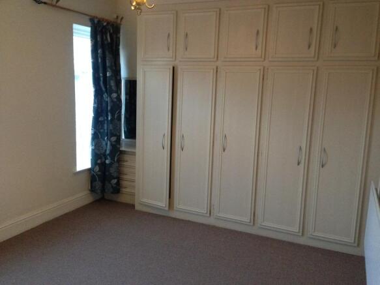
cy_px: 142
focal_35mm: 33
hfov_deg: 55.4
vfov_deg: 42.9
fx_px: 362
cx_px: 190
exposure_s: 1/20
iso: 400
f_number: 2.4
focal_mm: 4.12
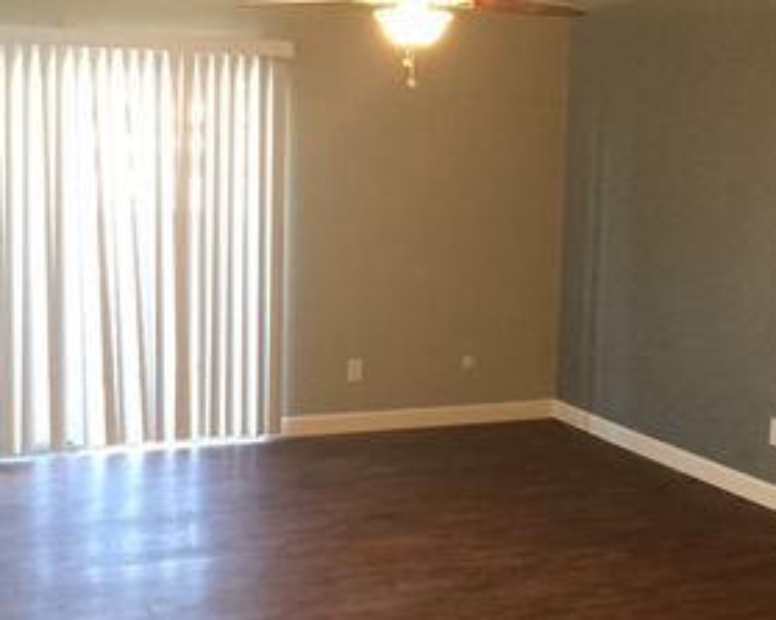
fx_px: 1194
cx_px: 414
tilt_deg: -7.1
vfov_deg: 29.1
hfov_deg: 36.0
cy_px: 311
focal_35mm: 52
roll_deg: -1.6
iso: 250
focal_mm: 4.15
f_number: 2.2
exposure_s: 1/30
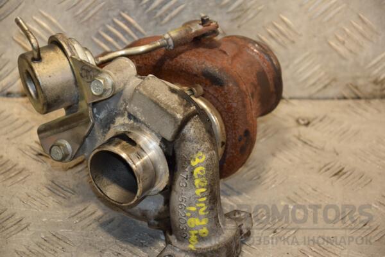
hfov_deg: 13.0
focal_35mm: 158
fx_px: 1684
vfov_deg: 8.7
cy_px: 128
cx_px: 192
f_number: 5.6
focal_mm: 105
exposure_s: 1/160
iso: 800
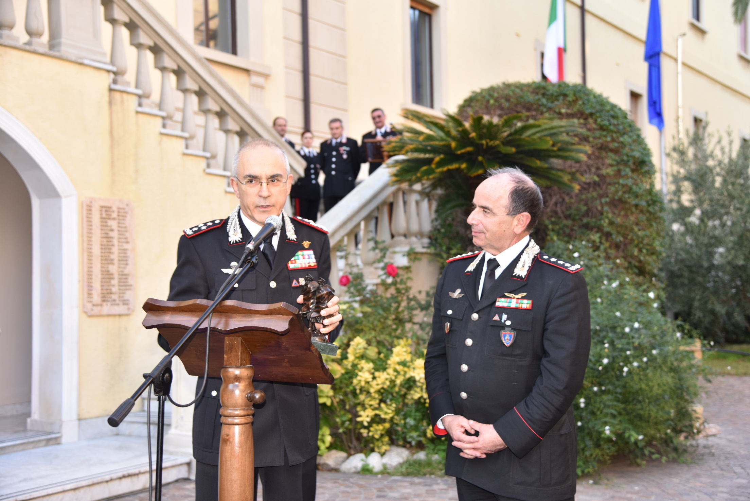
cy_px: 250
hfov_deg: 44.5
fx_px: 917
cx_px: 375
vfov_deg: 30.5
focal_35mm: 44
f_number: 4
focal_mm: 44
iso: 200
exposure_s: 1/60
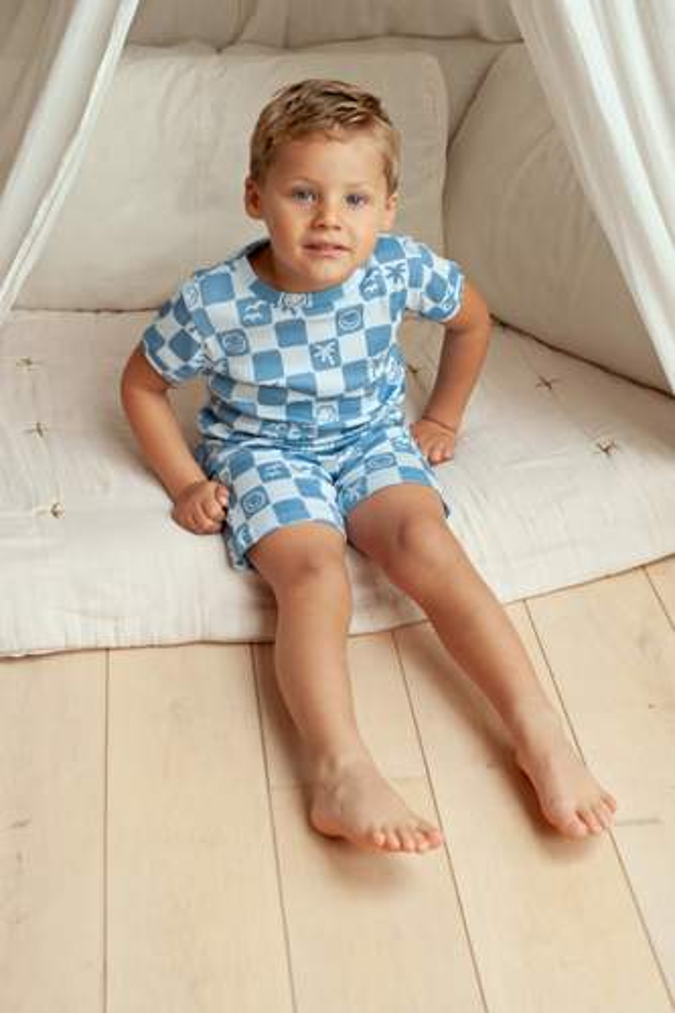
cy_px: 506
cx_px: 338
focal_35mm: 50
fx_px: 1407
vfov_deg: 39.6
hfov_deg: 27.0
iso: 640
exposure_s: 1/125
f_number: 5
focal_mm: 50
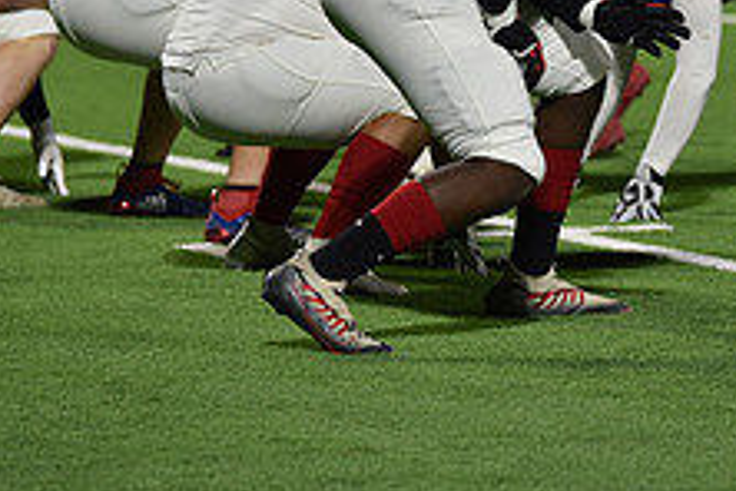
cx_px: 527
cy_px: -108
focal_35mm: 431
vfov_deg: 3.2
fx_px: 8811
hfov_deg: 4.8
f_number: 2.8
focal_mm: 165
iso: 1250
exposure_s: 1/500
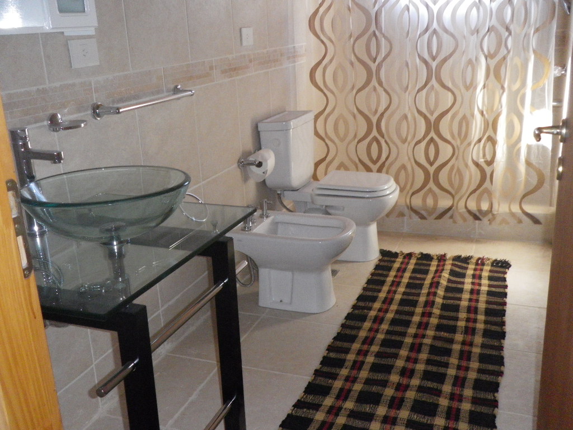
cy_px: 215
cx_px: 286
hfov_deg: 52.6
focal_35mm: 35
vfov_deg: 40.7
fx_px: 579
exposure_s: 1/60
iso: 400
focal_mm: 6.2
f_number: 3.8
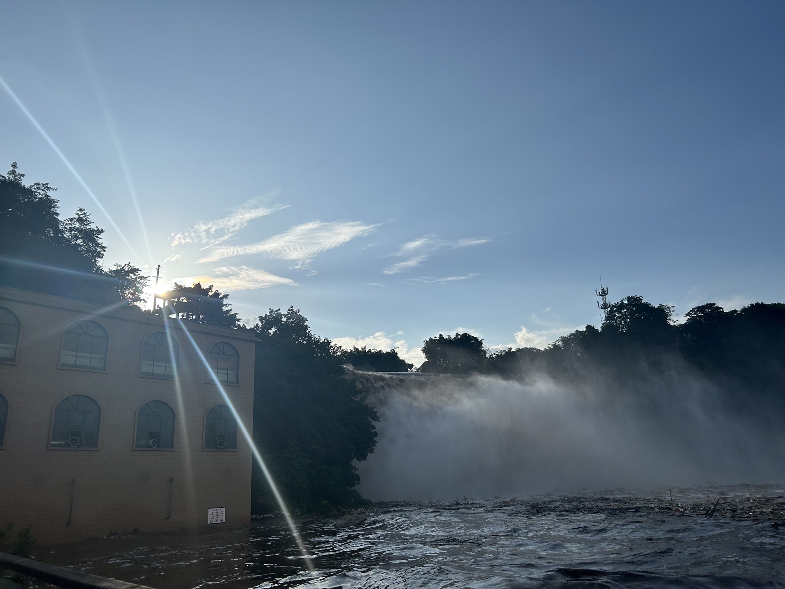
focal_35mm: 26
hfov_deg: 67.3
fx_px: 590
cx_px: 392
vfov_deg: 53.1
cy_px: 294
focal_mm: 5.7
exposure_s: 1/12658
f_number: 1.5
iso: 50
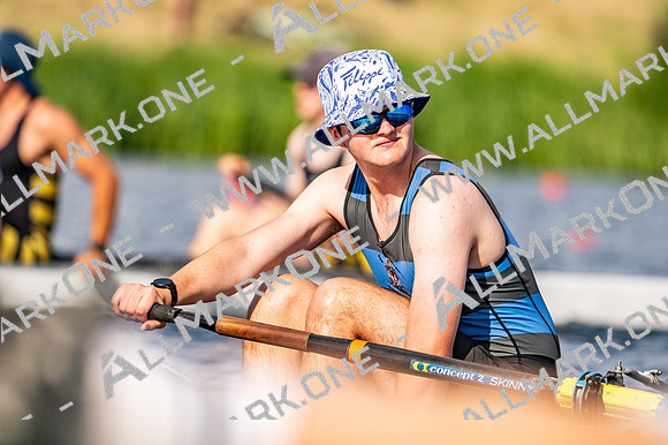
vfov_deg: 2.3
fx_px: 11127
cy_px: 222
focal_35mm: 600
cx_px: 334
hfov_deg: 3.4
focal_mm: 400
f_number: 4.5
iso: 200
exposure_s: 1/2500
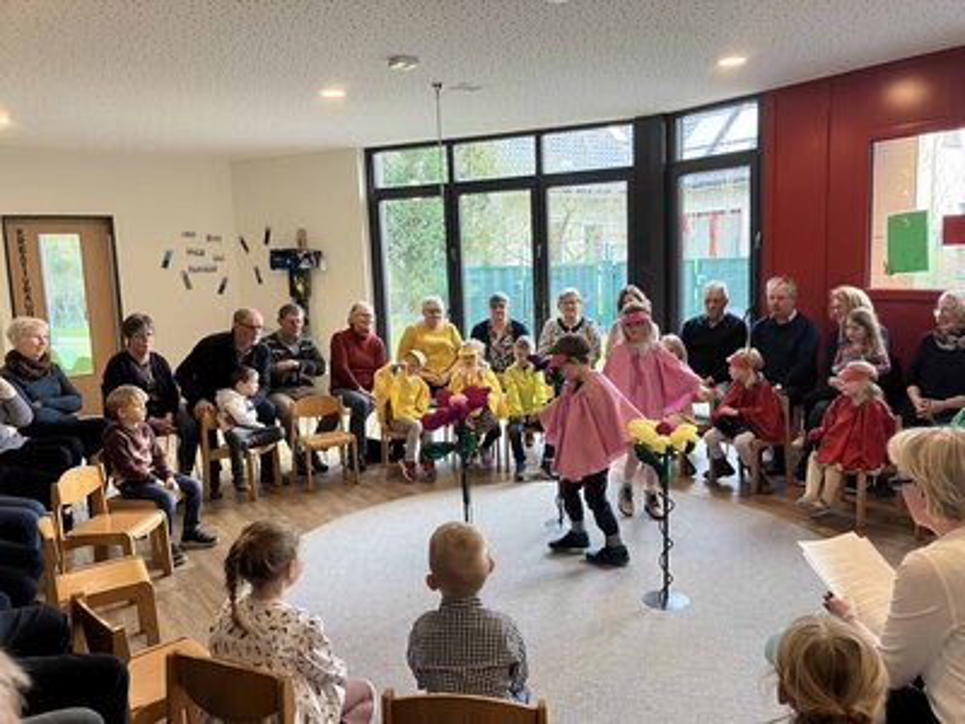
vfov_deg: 49.7
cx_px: 482
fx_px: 781
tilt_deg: -8.2
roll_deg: +2.0
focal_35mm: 28
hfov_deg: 63.4
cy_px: 362
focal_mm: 3.99
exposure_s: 1/78
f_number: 1.8
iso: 80
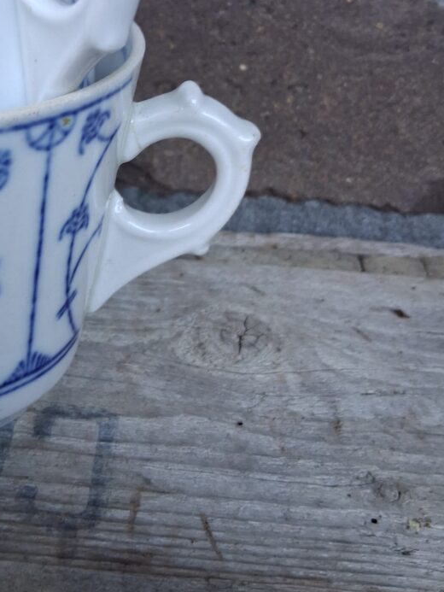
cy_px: 168
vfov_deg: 41.2
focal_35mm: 45
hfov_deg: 31.6
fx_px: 769
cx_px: 111
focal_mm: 3.98
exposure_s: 1/50
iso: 250
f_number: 1.8
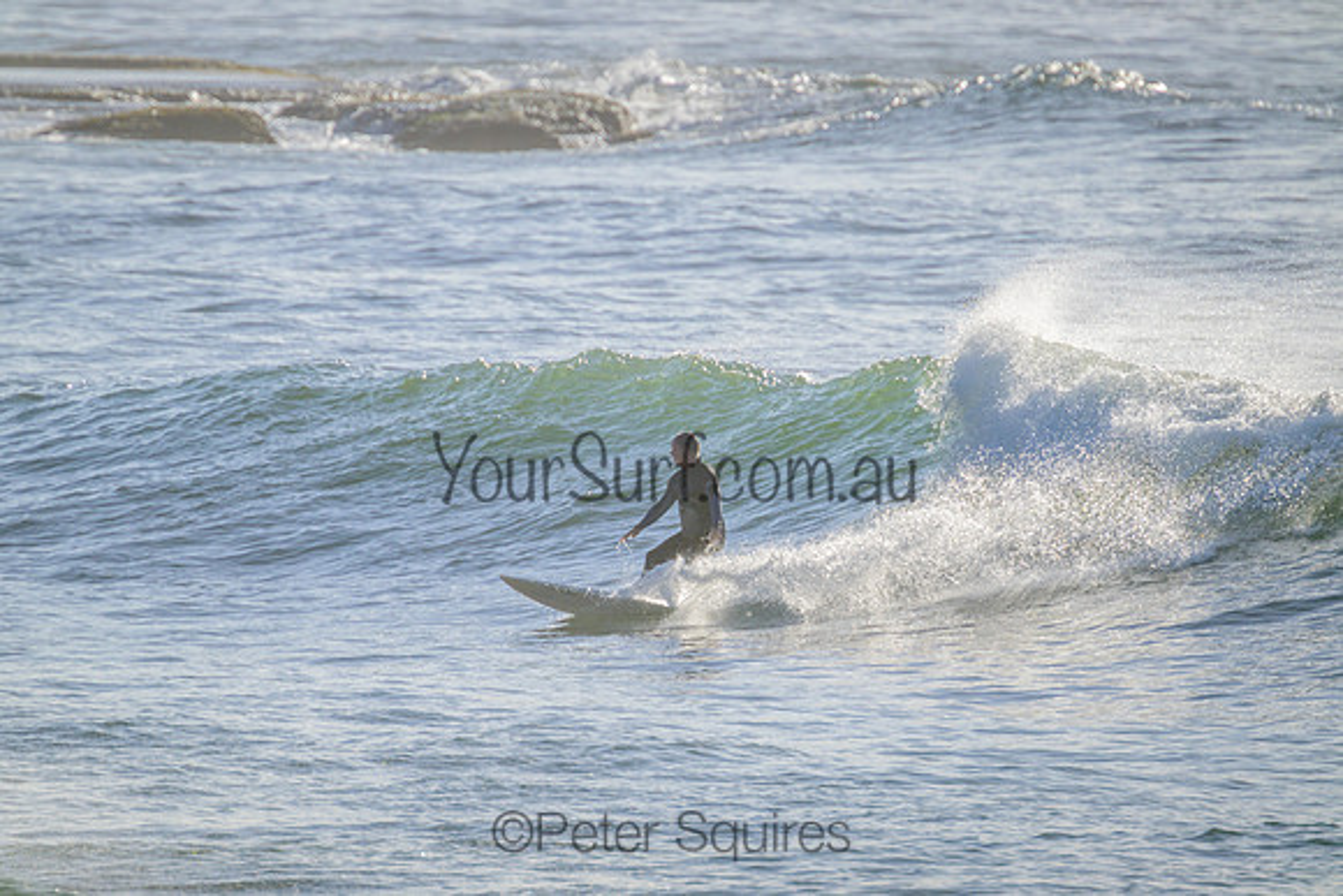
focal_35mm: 800
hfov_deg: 2.6
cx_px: 672
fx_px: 29850
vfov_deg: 1.7
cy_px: 448
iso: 400
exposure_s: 1/2000
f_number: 11
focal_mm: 800
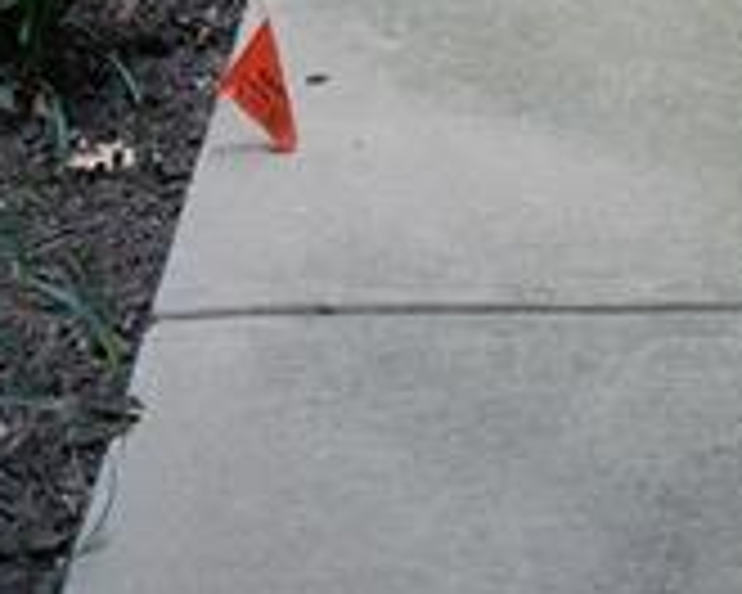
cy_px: -1053
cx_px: 881
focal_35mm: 153
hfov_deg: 12.3
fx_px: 3360
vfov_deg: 8.7
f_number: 2.8
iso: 160
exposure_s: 1/125
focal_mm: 23
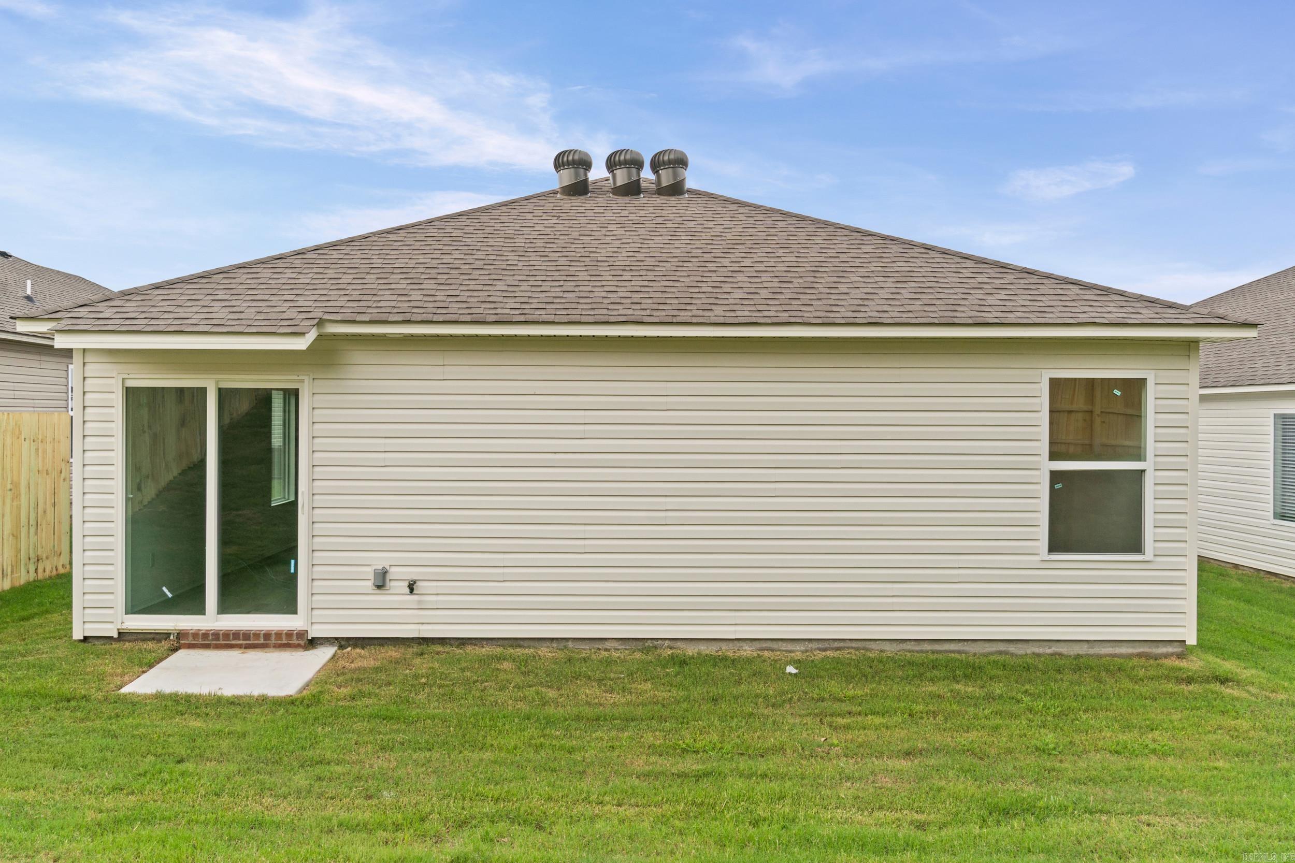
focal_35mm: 26
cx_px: 648
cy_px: 432
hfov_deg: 70.4
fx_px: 917
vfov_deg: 50.4
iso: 250
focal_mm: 17
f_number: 9
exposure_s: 1/40
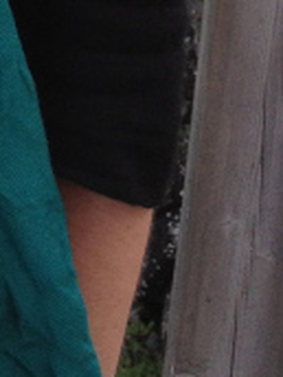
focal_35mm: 190
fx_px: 2071
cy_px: -400
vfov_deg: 9.6
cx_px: -327
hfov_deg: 7.4
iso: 80
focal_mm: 4.28
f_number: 2.4
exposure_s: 1/120
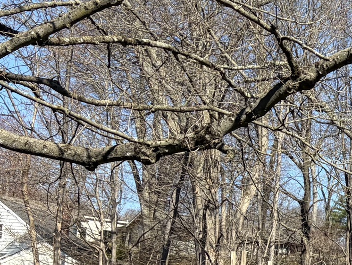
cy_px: 229
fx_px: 1088
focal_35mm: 107
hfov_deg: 16.0
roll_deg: -2.3
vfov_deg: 13.7
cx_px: 600
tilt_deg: +7.4
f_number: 1.6
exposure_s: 1/1848
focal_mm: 5.96
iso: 50
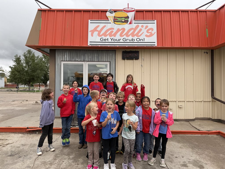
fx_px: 156
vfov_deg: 56.8
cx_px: 112
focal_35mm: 24
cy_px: 84
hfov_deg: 71.6
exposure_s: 1/627
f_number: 1.78
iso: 80
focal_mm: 6.76
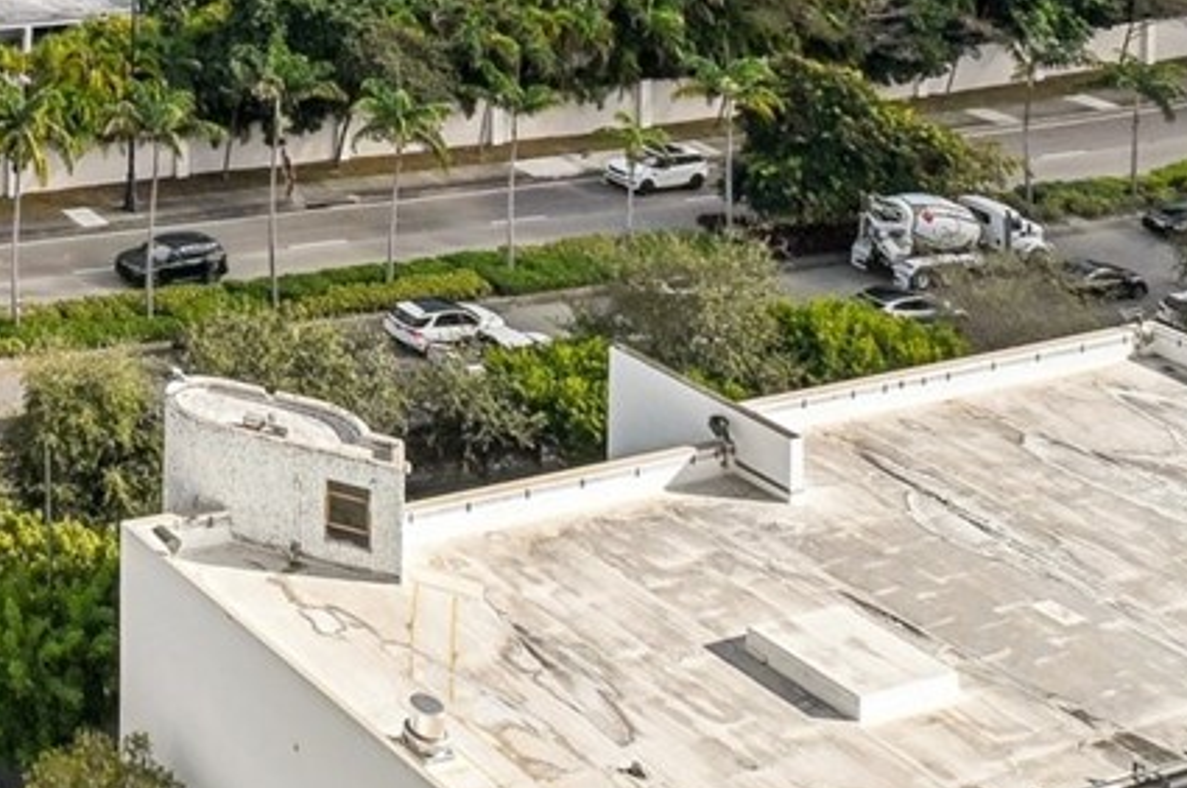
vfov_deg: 19.0
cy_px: -594
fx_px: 1844
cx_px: -691
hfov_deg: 25.0
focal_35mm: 56
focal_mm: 14
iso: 100
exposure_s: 1/125
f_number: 13
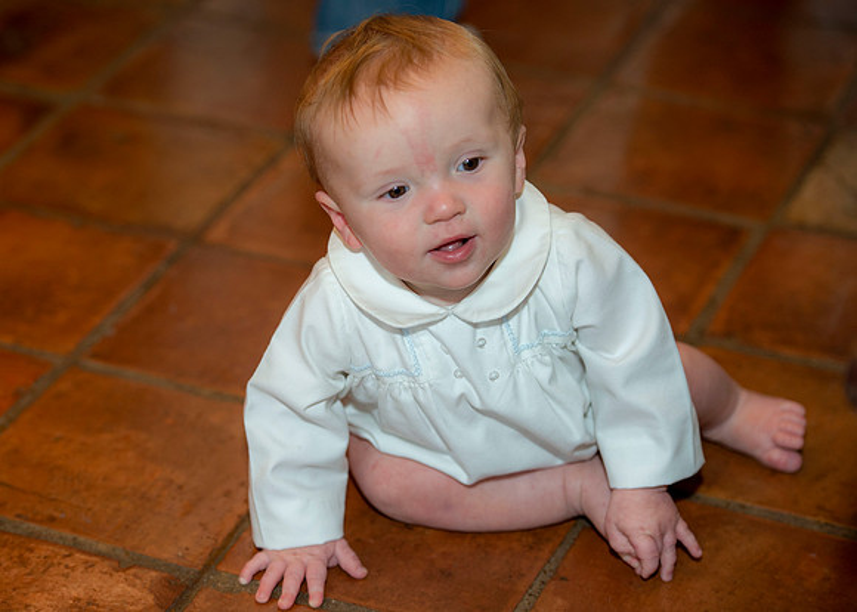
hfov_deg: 16.3
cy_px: 287
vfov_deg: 11.7
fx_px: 2982
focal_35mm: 123
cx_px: 369
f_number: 2.8
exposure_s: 1/200
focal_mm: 110
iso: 640
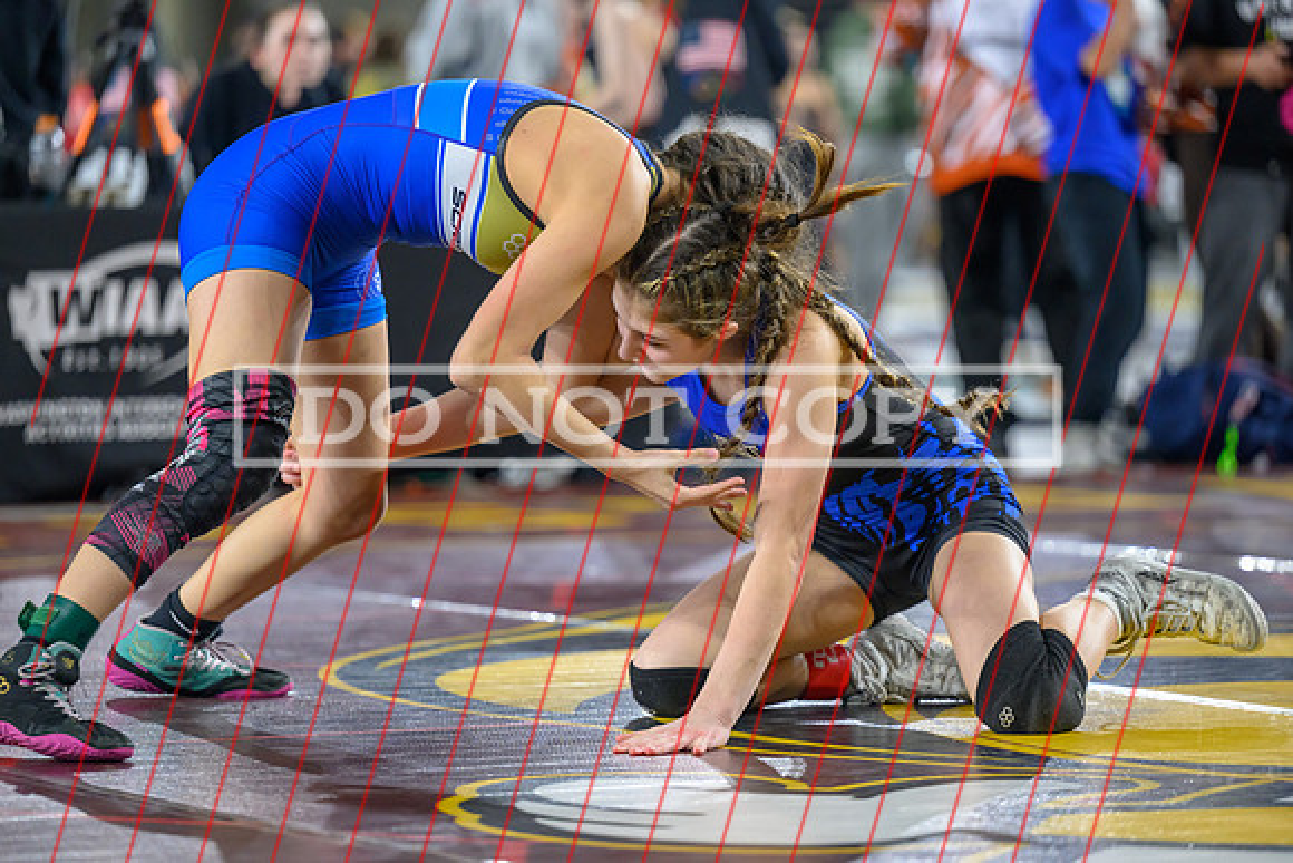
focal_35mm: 162
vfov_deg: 8.5
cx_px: 675
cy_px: 433
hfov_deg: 12.7
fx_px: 5813
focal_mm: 150
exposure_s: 1/800
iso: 3200
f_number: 2.8
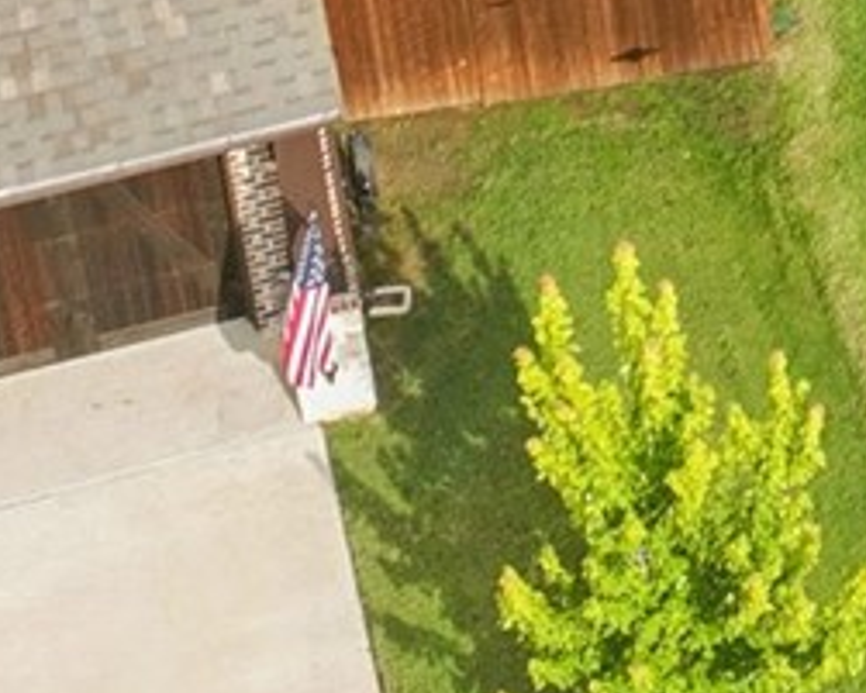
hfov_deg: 9.5
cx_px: 1689
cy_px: -950
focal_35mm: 191
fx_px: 4897
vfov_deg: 7.6
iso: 100
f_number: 2.8
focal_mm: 12.29
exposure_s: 1/1000
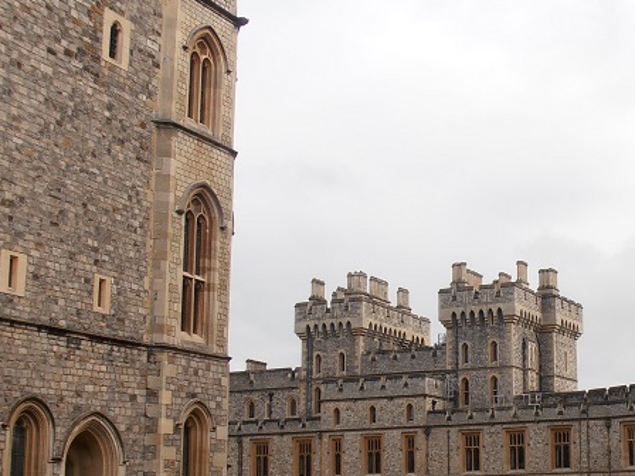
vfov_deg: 22.1
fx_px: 1211
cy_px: 334
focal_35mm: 66
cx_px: 550
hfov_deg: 28.4
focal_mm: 6.61
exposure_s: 1/100
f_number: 9.9
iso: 80
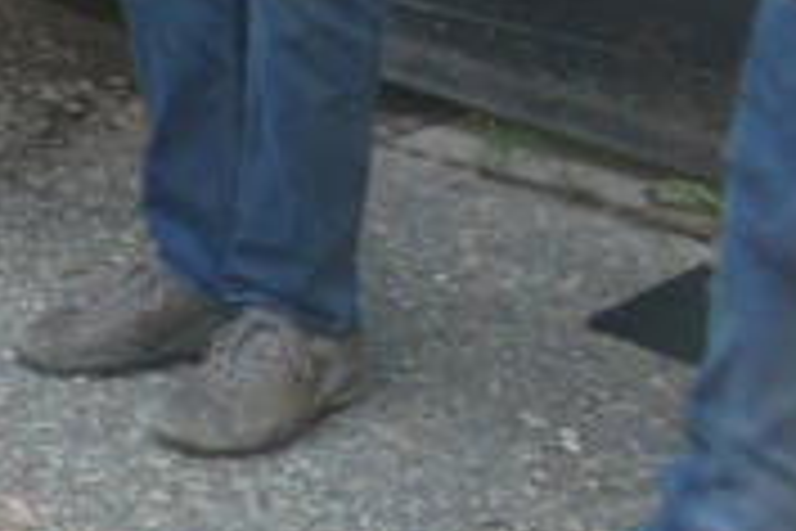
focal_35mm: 145
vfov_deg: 8.7
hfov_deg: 11.1
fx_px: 3206
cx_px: -1304
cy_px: -709
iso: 125
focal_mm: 9.12
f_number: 2.8
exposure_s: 1/100
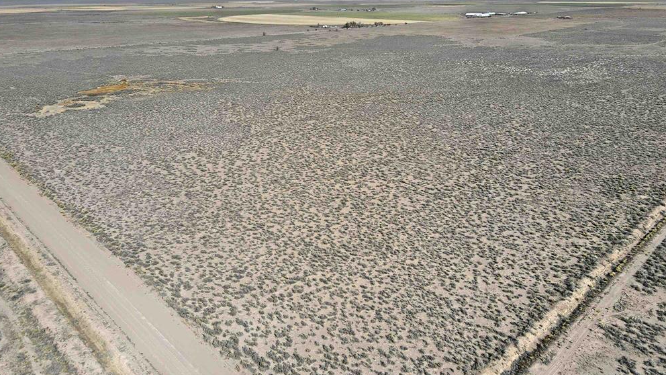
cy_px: 200
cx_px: 336
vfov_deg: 42.9
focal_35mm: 27
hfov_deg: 69.9
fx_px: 477
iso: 100
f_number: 2.8
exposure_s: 1/725
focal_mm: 4.5
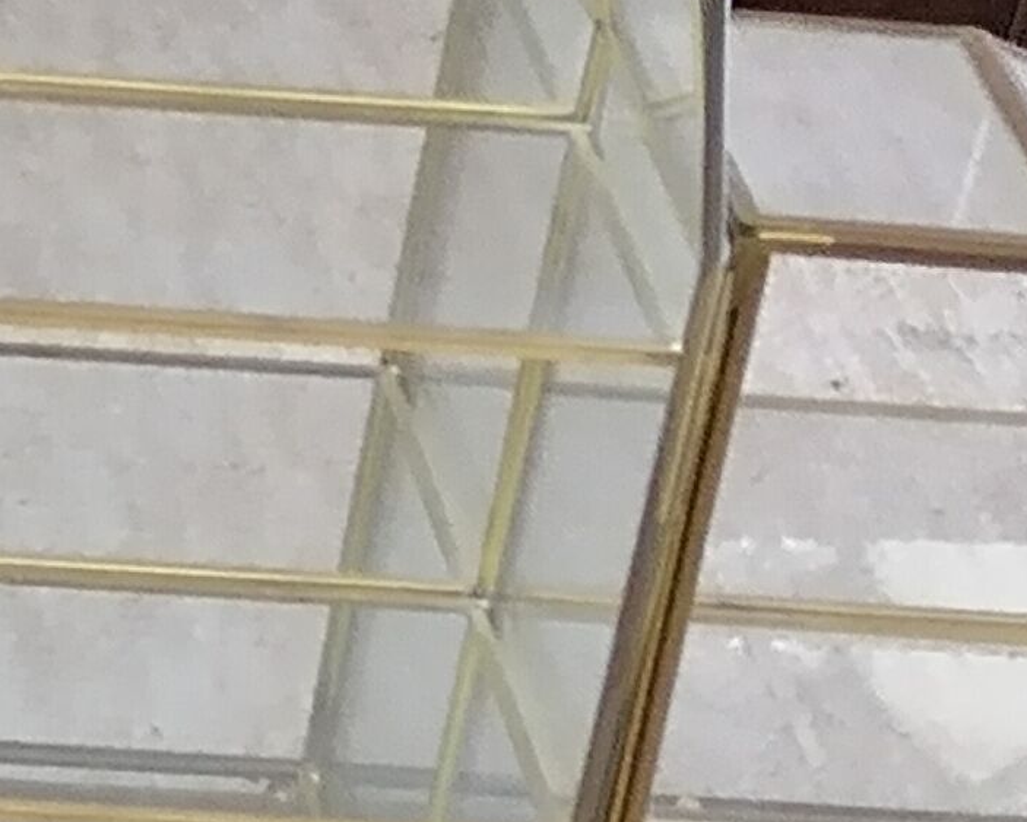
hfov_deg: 8.9
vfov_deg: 7.3
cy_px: 892
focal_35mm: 211
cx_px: -619
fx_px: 6416
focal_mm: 5.4
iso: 400
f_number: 1.8
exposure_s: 1/25
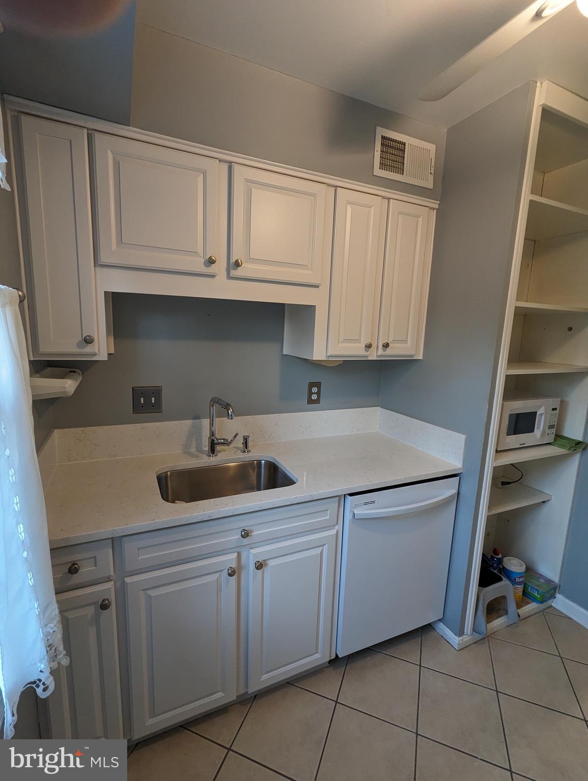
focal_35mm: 16
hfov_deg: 78.2
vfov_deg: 94.4
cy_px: 390
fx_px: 362
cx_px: 294
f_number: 2.2
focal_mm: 2.35
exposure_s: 1/23.8
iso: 173
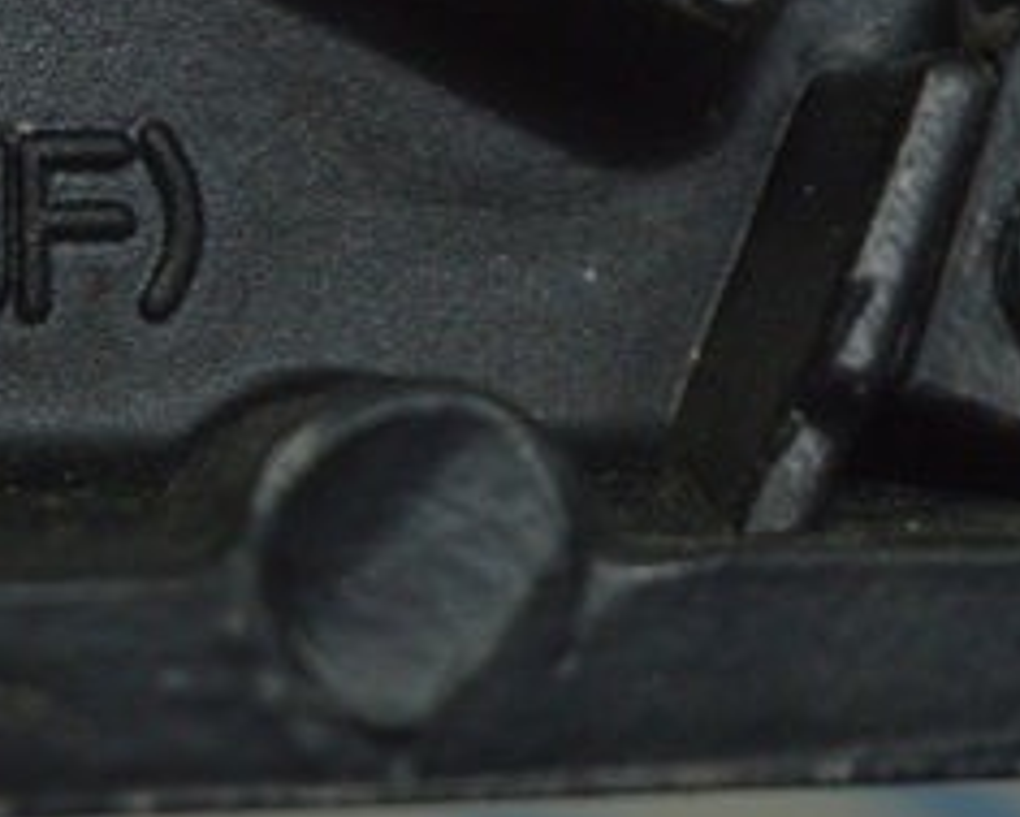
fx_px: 10118
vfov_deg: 4.6
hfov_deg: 5.8
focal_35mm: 335
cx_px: 65
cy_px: -140
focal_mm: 55
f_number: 5.6
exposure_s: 1/40
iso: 400
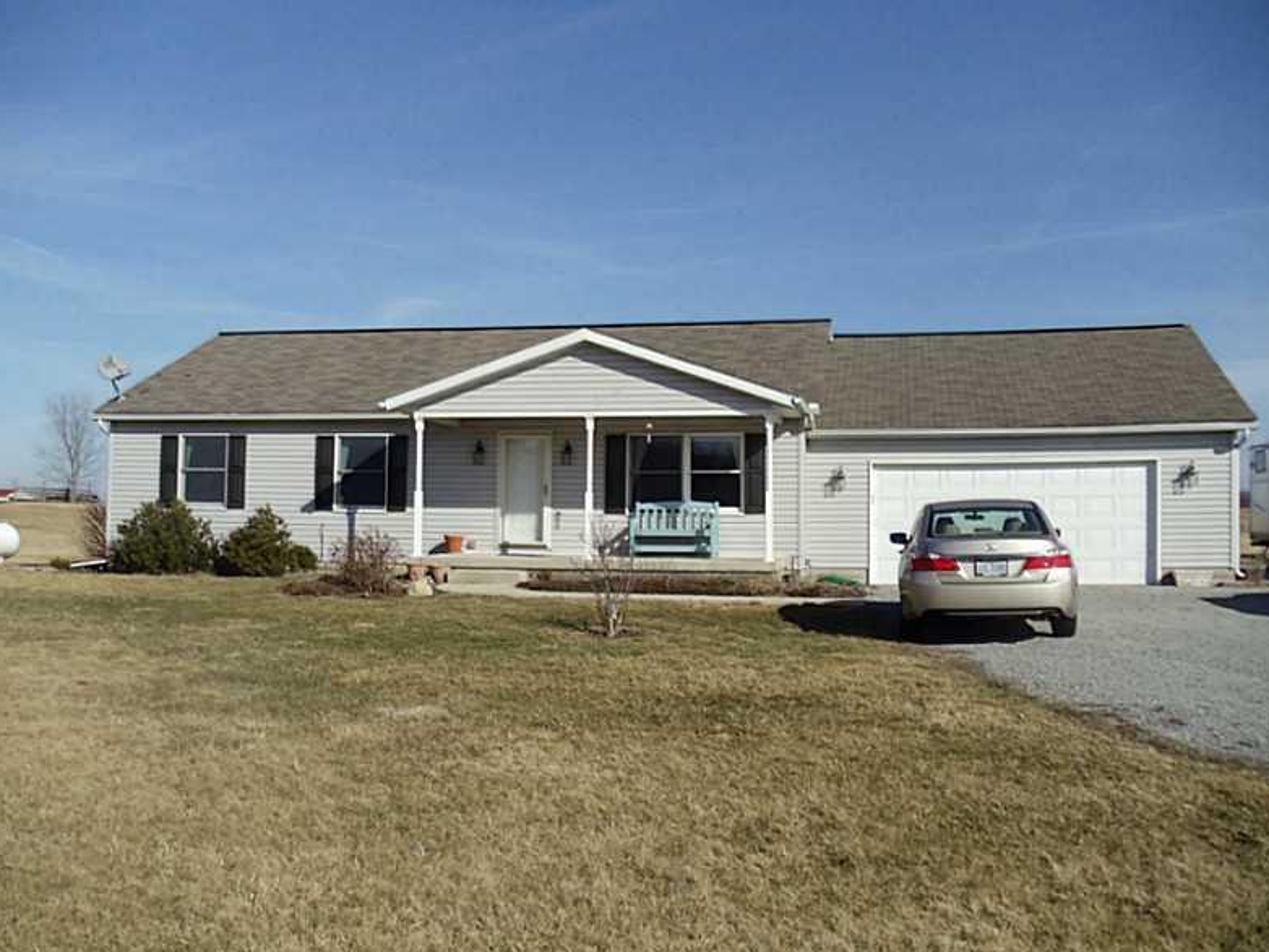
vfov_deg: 32.2
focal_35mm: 45
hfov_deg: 42.1
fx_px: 1650
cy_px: 485
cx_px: 643
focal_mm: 6
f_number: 7.1
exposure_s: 1/500
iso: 100
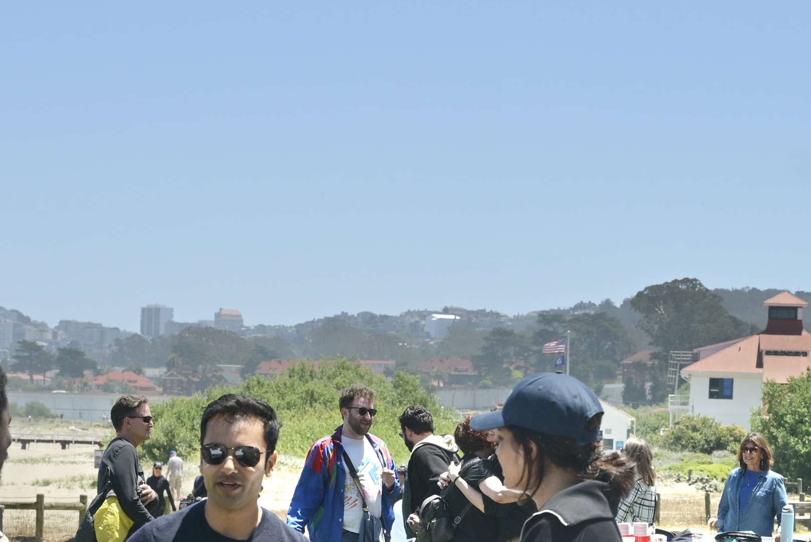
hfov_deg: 16.6
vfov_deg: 11.0
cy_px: 591
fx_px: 2772
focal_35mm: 123
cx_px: 513
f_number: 5.6
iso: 160
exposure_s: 1/1000
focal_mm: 44
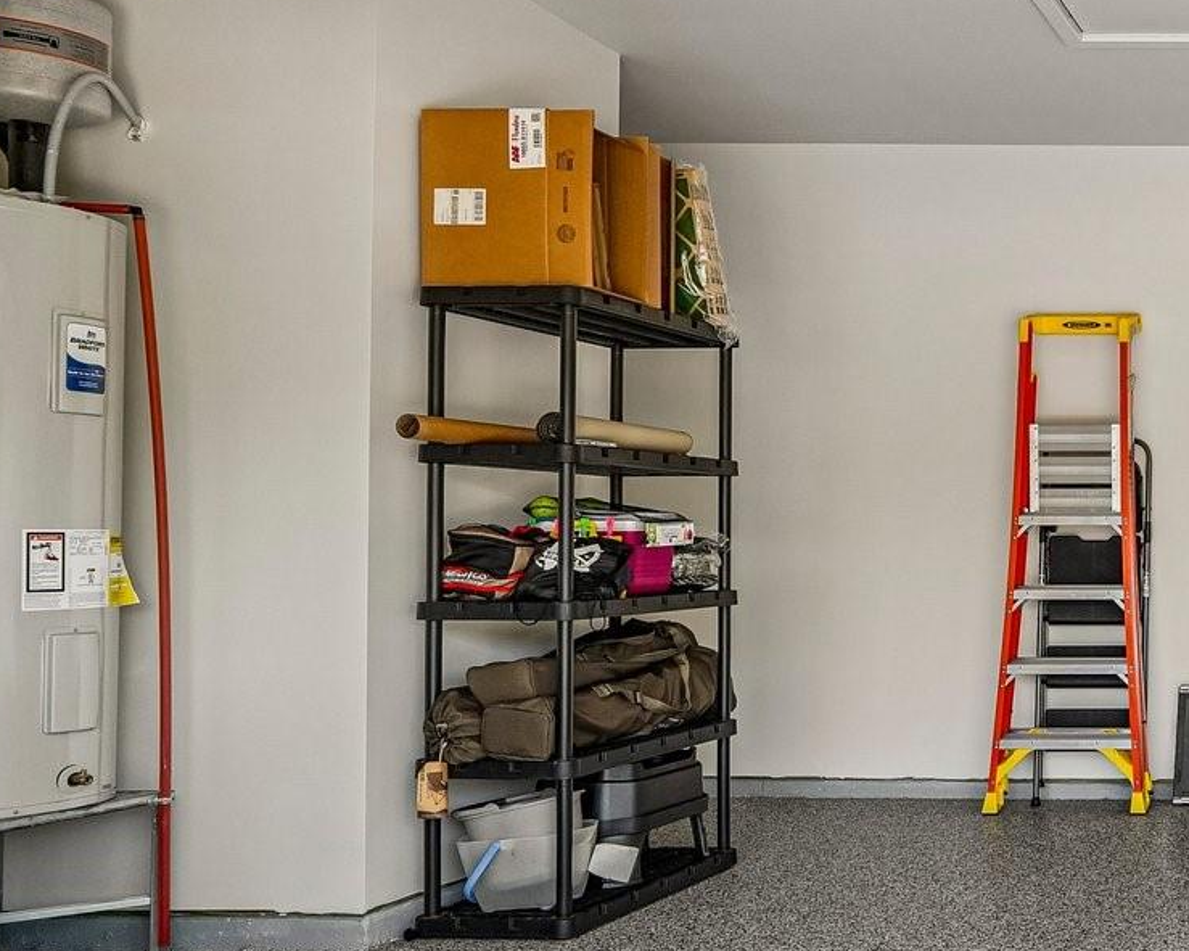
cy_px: 533
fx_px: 1372
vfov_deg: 38.2
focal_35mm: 39
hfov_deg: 35.8
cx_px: 1451
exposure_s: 1/30
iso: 200
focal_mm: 10
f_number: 8
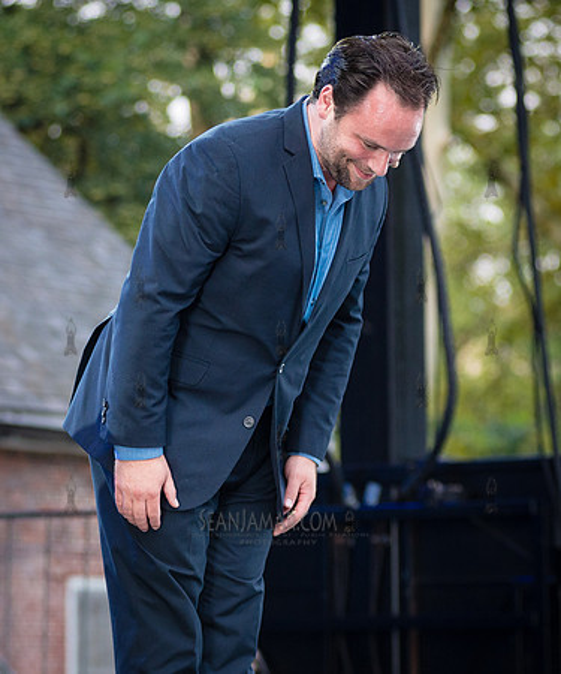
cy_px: 373
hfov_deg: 9.8
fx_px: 3261
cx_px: 277
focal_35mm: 161
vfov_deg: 11.8
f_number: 4
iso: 1600
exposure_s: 1/320
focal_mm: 105
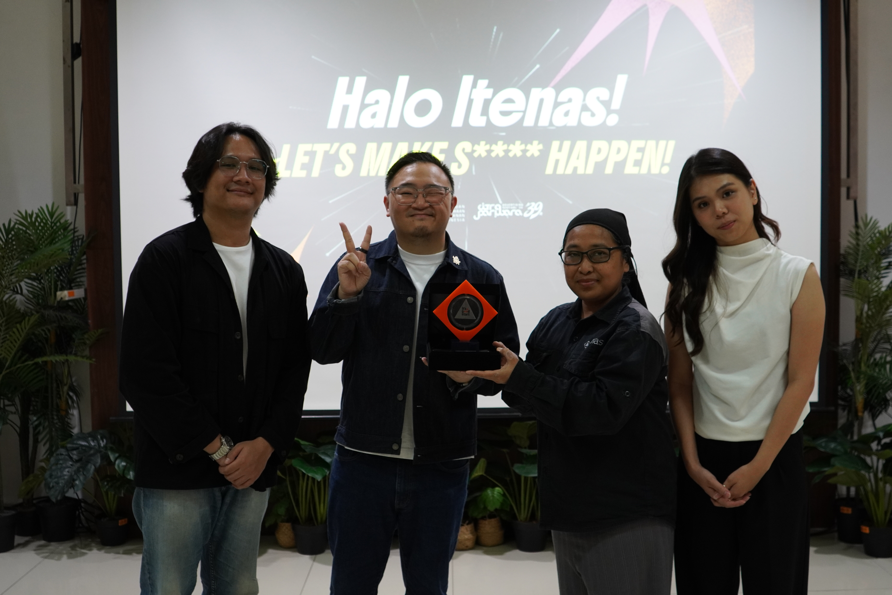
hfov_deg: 46.4
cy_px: 298
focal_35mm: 42
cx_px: 446
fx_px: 1041
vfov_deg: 31.9
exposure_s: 1/50
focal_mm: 28
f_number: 3.5
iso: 1000
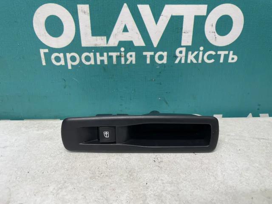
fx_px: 204
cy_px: 102
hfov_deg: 67.3
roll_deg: +0.0
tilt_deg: -25.2
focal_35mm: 26
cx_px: 136
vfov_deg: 53.1
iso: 100
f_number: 1.6
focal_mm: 4.2
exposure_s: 1/100
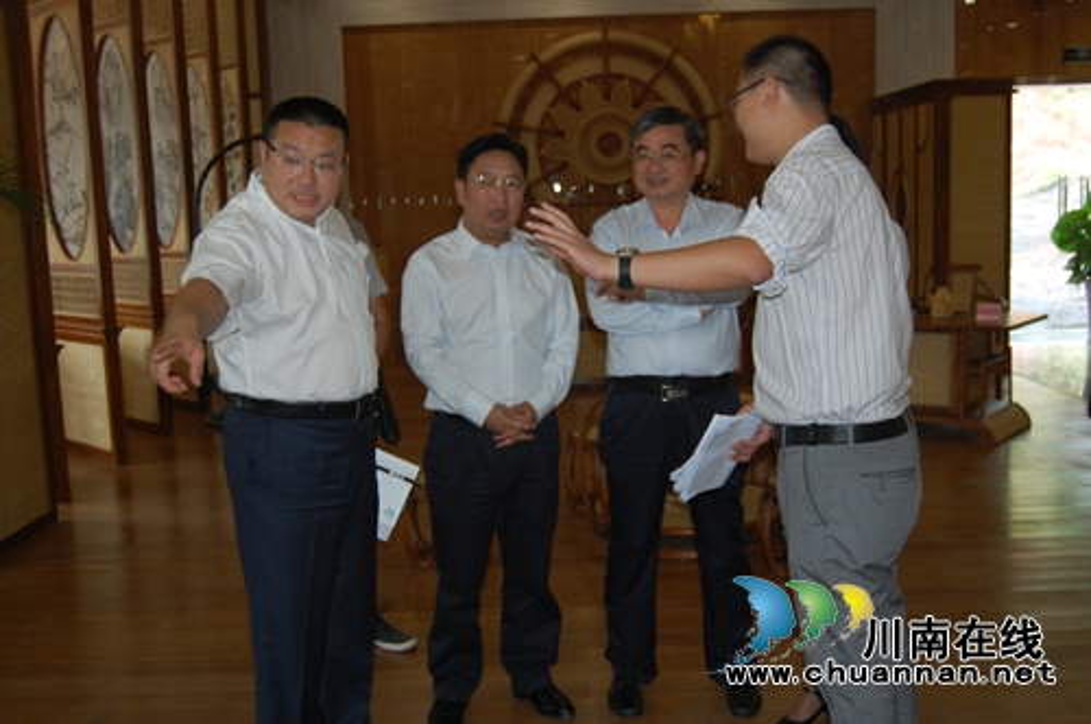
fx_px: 1180
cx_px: 546
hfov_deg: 49.6
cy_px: 362
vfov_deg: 34.1
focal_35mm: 39
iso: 400
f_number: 4.2
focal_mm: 26
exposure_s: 1/60
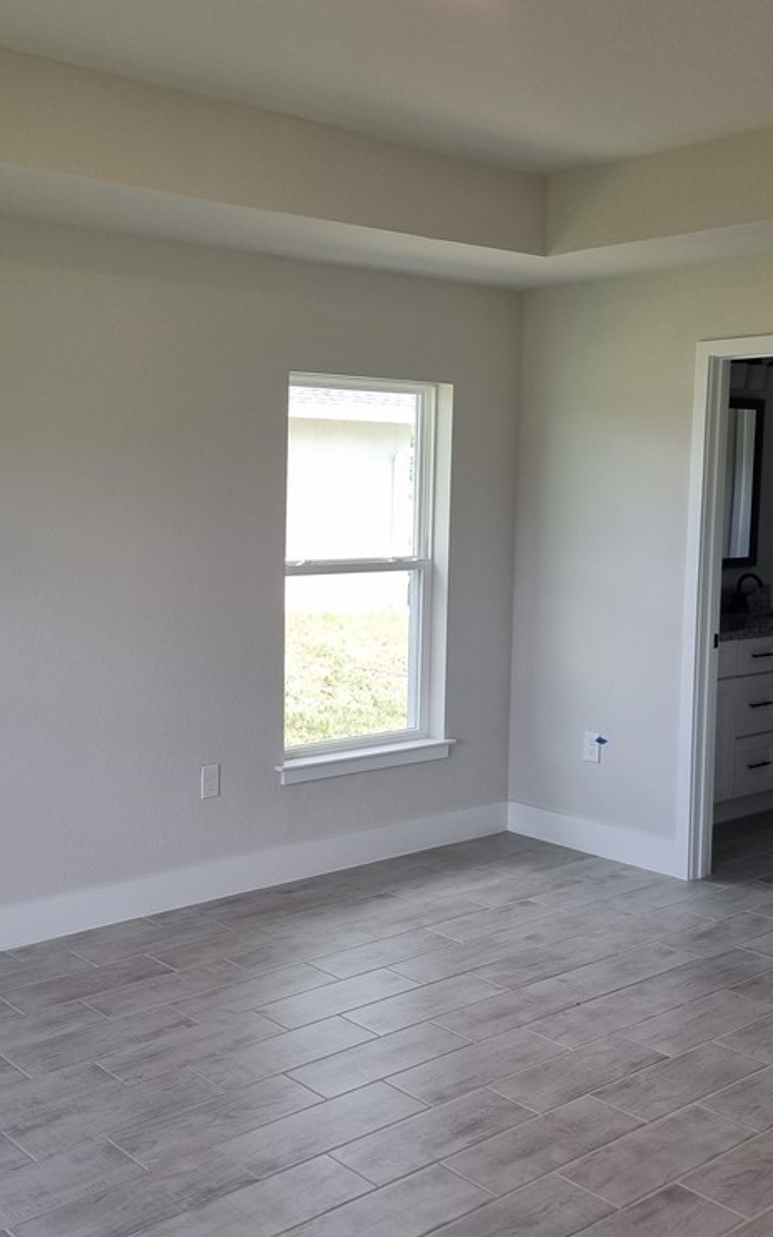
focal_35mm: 38
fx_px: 1282
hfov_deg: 33.0
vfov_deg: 51.6
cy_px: 608
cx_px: 203
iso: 50
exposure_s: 1/181
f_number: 1.8
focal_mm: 5.4
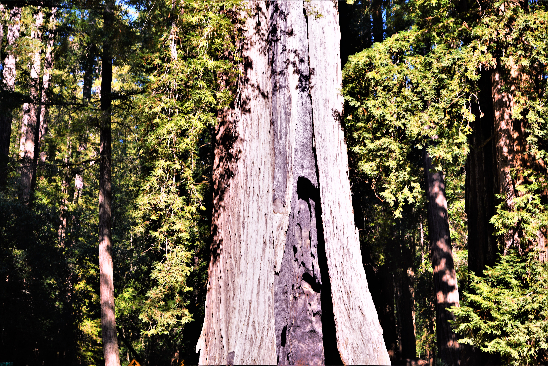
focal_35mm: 50
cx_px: 274
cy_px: 183
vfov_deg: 27.0
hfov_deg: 39.6
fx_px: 761
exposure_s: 1/100
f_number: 6.3
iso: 100
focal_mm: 50
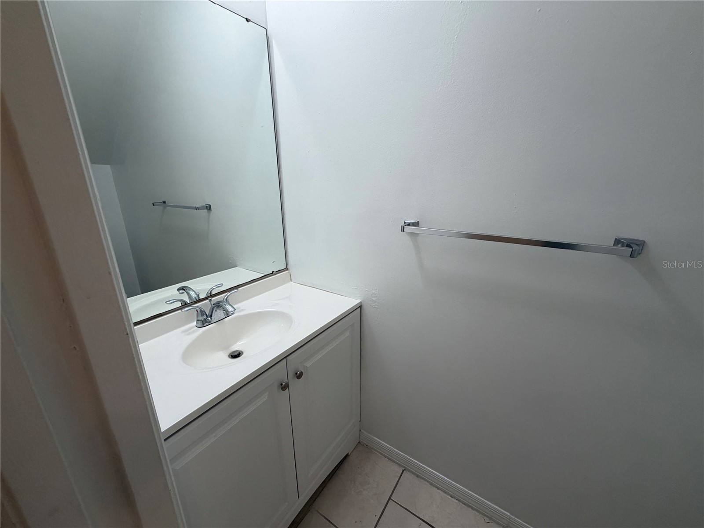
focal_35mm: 14
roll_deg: +0.1
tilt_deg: -16.5
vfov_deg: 85.7
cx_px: 352
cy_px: 264
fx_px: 285
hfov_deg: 102.1
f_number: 2.2
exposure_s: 1/120
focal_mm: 2.22
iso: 125
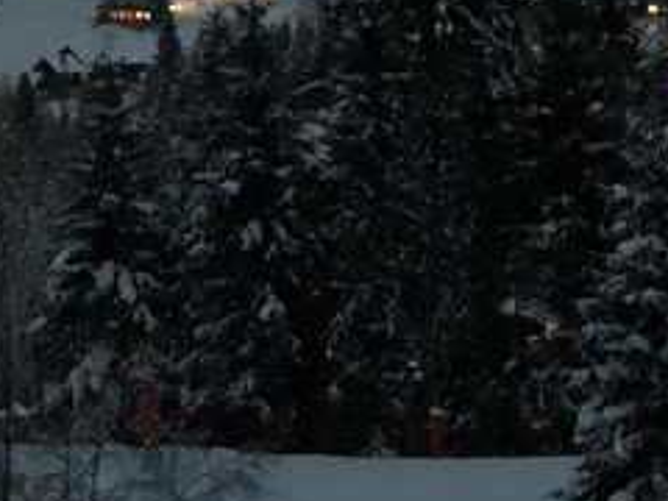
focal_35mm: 140
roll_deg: +0.1
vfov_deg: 10.5
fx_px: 2702
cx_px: 315
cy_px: 11
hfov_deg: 14.1
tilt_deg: +0.5
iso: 800
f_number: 1.8
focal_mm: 4
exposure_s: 1/4
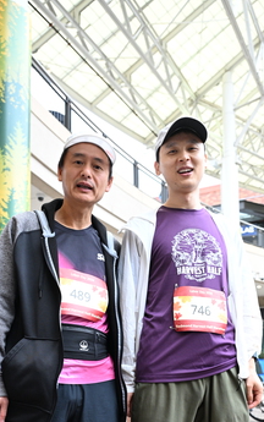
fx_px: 448
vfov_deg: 47.9
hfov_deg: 32.7
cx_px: 153
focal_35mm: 39
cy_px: 331
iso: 2000
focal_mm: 24
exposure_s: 1/200
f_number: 4
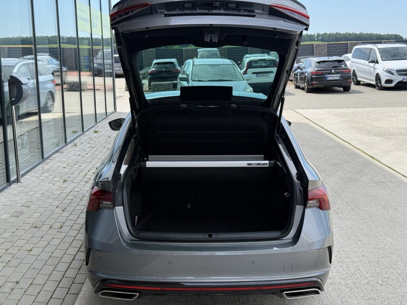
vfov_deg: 30.3
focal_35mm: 48
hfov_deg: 39.7
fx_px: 564
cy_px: 152
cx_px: 204
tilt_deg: -9.1
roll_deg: +0.7
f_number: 1.78
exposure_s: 1/1484
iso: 64
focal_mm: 6.76
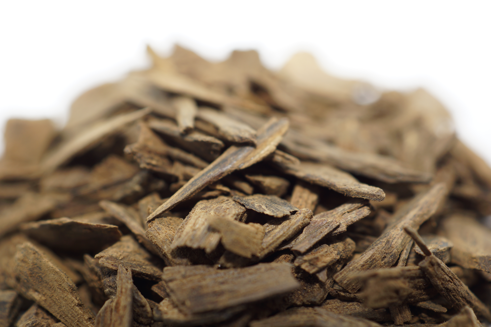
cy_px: 164
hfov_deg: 43.6
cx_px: 246
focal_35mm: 45
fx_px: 614
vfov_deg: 29.9
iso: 100
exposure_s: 1/160
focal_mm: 30
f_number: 4
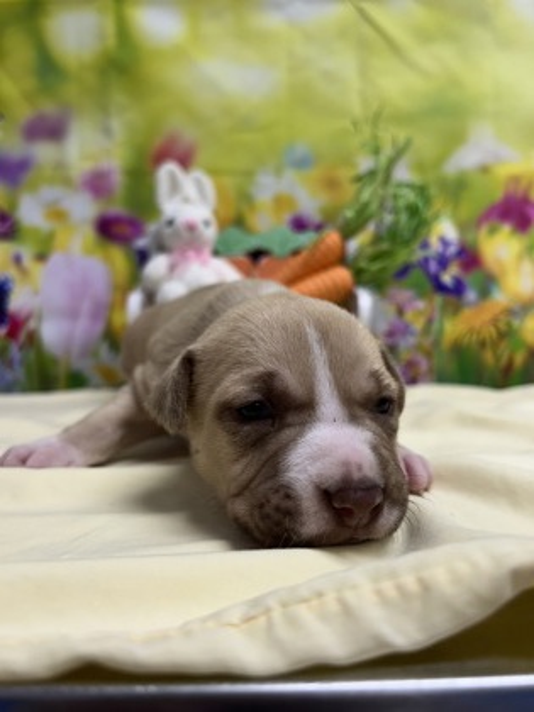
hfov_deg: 53.1
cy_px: 356
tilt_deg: -1.1
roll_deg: +0.4
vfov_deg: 67.3
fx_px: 535
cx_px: 267
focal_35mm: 26
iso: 80
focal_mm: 5.7
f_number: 1.5
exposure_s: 1/120
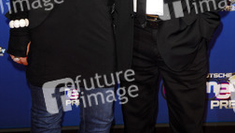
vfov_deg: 9.5
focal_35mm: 125
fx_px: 779
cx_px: 118
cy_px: -49
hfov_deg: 17.1
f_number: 5
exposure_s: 1/60
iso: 200
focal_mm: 50
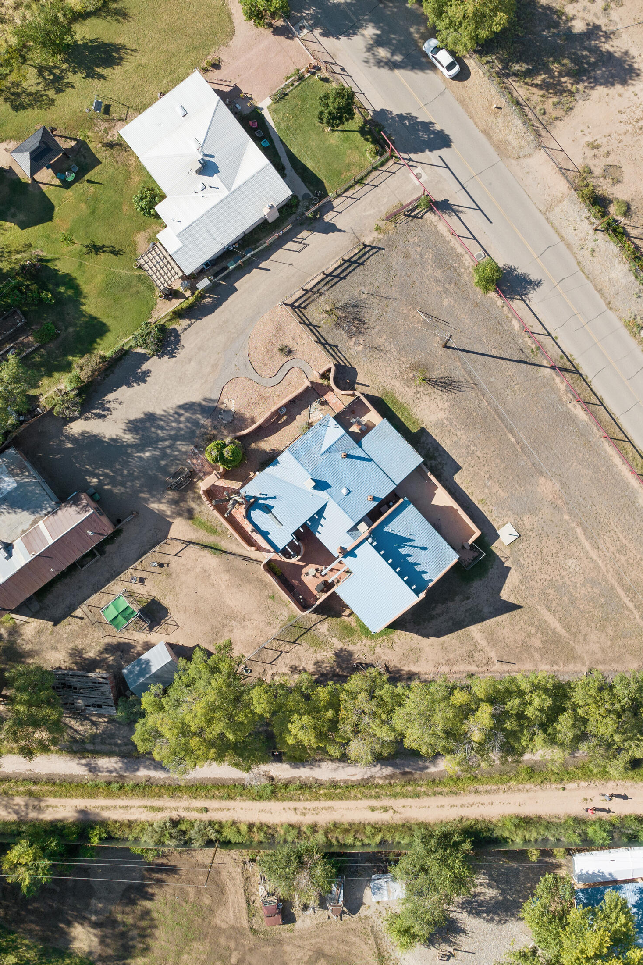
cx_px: 369
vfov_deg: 55.8
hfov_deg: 38.8
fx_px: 911
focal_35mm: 34
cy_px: 475
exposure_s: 1/1250
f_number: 2.8
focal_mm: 12.29
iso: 140
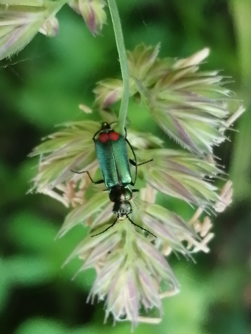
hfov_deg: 14.2
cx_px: 126
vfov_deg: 18.9
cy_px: 167
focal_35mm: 104
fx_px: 1005
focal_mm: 3.46
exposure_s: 1/60
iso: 64
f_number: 1.8
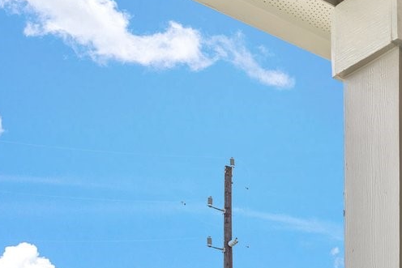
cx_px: 562
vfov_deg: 17.2
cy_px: 451
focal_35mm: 68
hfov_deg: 24.6
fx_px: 760
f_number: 9
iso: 400
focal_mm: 16.5
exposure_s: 1/60
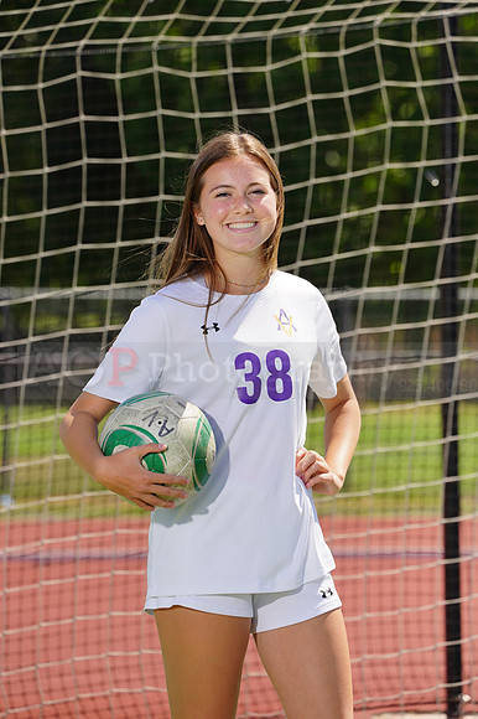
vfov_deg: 5.6
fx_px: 7318
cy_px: 360
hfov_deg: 3.7
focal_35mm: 367
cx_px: 239
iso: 200
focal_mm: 367
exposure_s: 1/250
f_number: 13
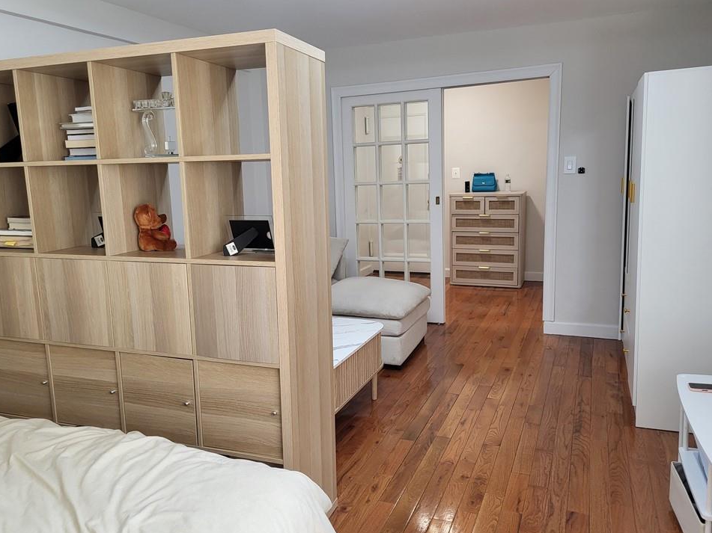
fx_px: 576
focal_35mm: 28
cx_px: 355
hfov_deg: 63.5
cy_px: 274
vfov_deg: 49.7
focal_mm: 5.4
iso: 160
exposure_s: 1/60
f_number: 1.8
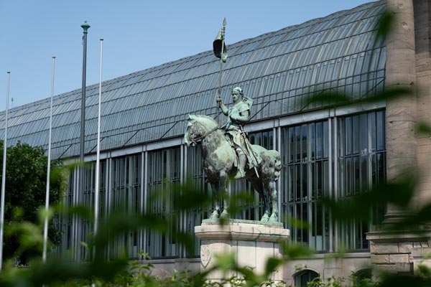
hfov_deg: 23.9
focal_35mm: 85
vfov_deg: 16.1
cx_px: 216
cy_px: 144
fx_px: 1018
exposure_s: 1/800
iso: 200
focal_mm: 85
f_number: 6.3
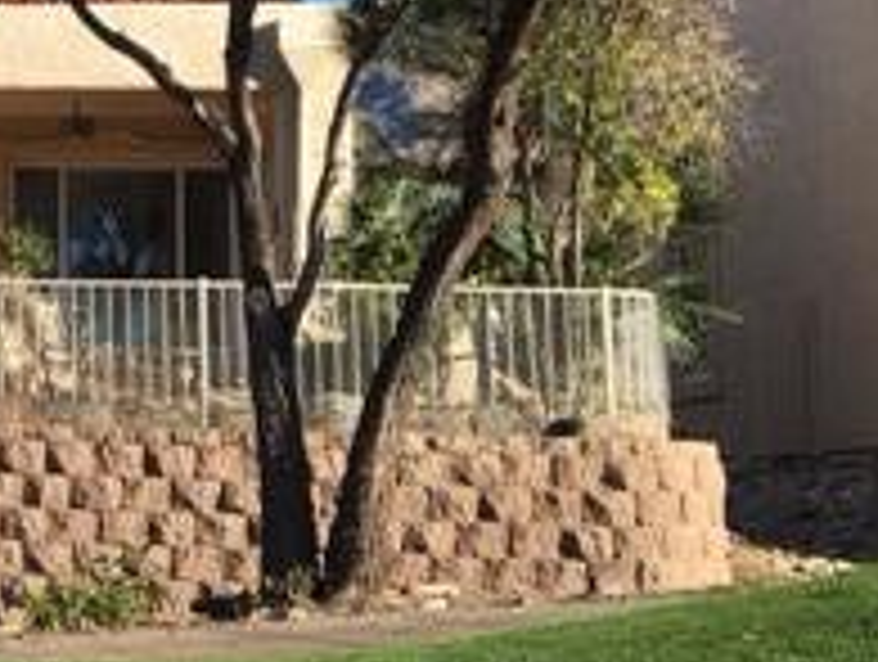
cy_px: 198
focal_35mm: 95
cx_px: -518
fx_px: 2414
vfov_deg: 15.6
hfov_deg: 17.9
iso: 25
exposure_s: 1/864
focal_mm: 4.15
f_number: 2.2
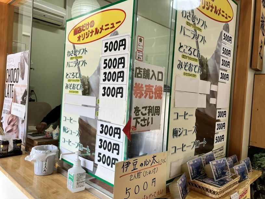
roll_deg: -4.1
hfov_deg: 63.5
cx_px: 132
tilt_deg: -0.8
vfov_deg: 49.7
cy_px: 100
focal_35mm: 28
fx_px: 214
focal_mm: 3.99
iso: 40
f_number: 1.8
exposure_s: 1/100
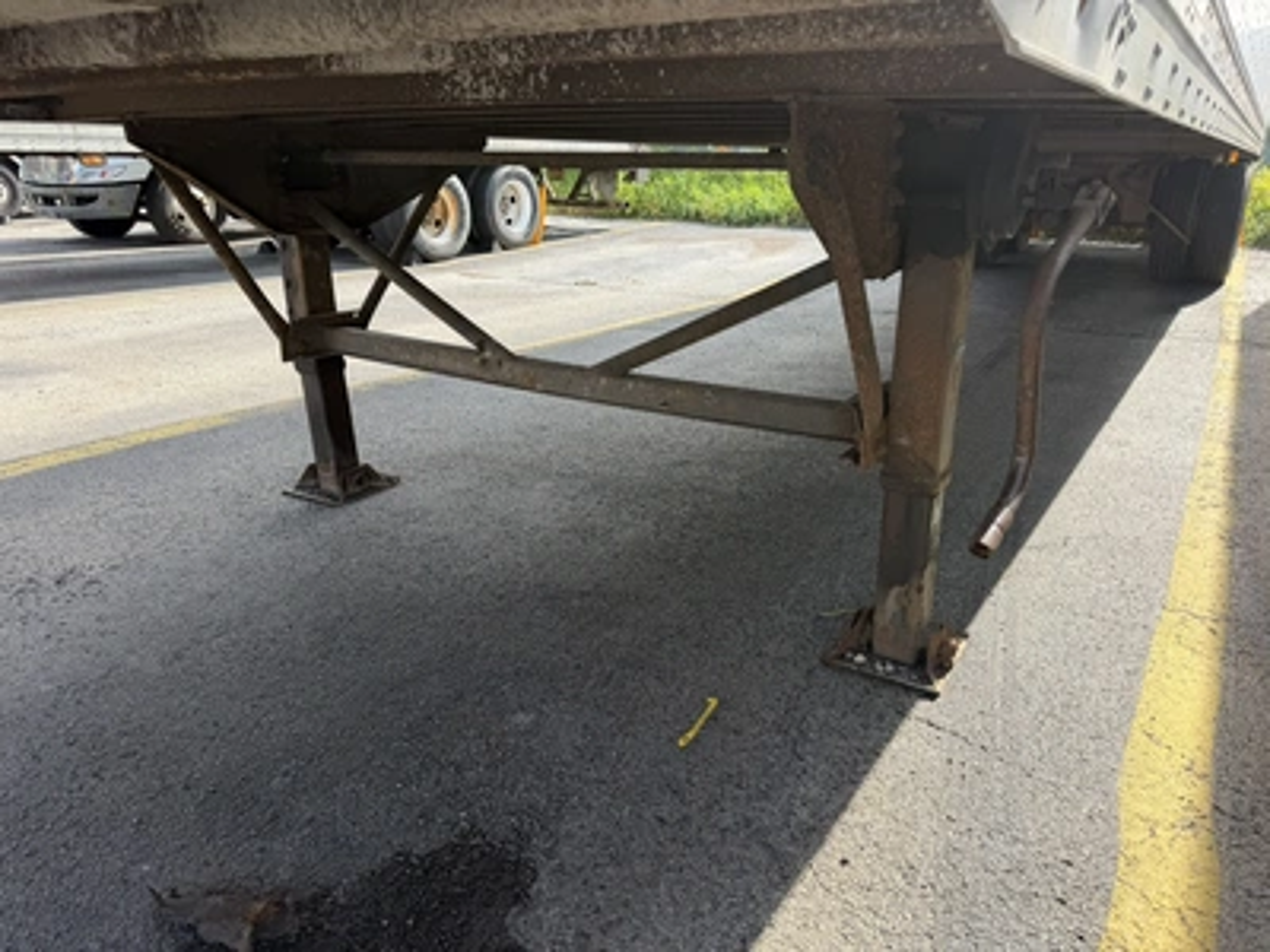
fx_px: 881
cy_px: 476
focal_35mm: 24
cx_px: 635
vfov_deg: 56.8
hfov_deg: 71.6
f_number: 1.78
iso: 80
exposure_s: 1/1091
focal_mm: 6.76
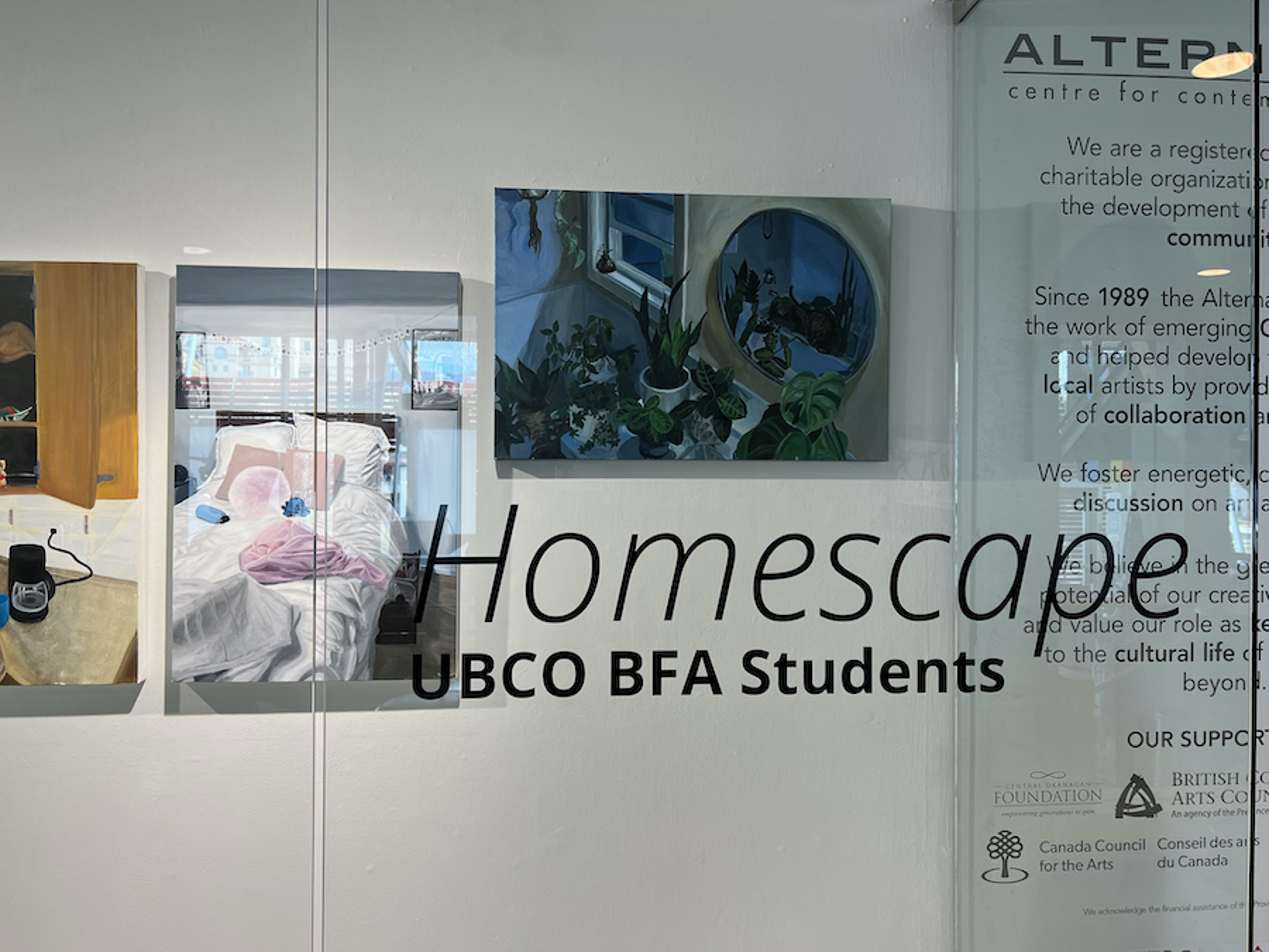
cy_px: 476
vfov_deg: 53.1
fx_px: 953
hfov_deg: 67.3
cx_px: 634
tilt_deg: -0.3
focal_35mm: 26
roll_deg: +0.2
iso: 64
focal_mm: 5.7
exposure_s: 1/120
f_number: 1.5
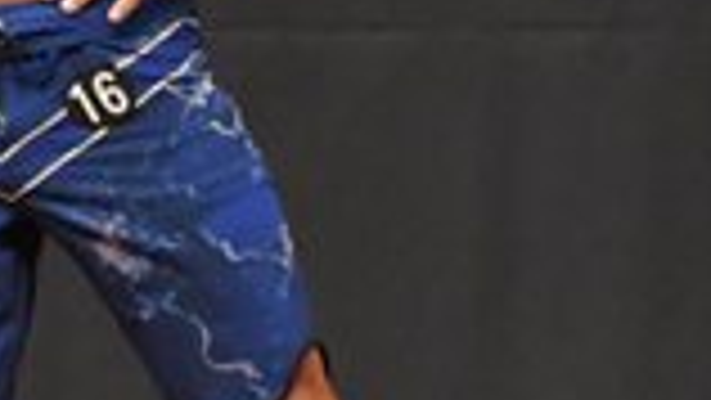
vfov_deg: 1.0
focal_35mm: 1230
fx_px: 23197
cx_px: 52
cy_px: 85
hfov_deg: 1.8
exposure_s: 1/400
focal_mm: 160
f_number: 5.6
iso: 7200
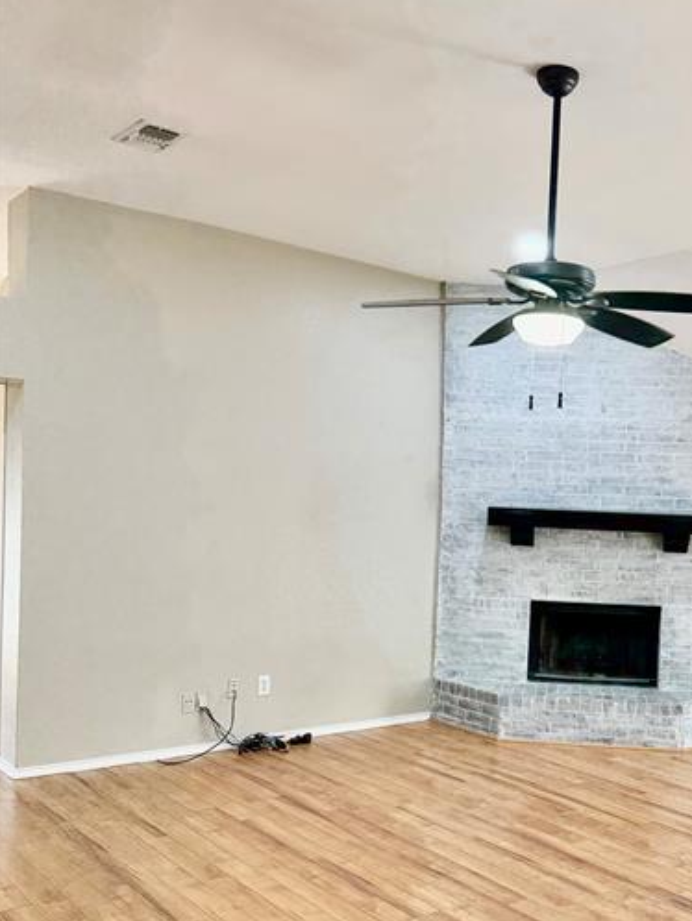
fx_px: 985
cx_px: 527
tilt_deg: -1.5
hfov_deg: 37.6
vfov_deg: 49.9
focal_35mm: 37
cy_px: 540
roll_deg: -2.8
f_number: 1.78
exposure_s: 1/137
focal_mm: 6.76
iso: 200
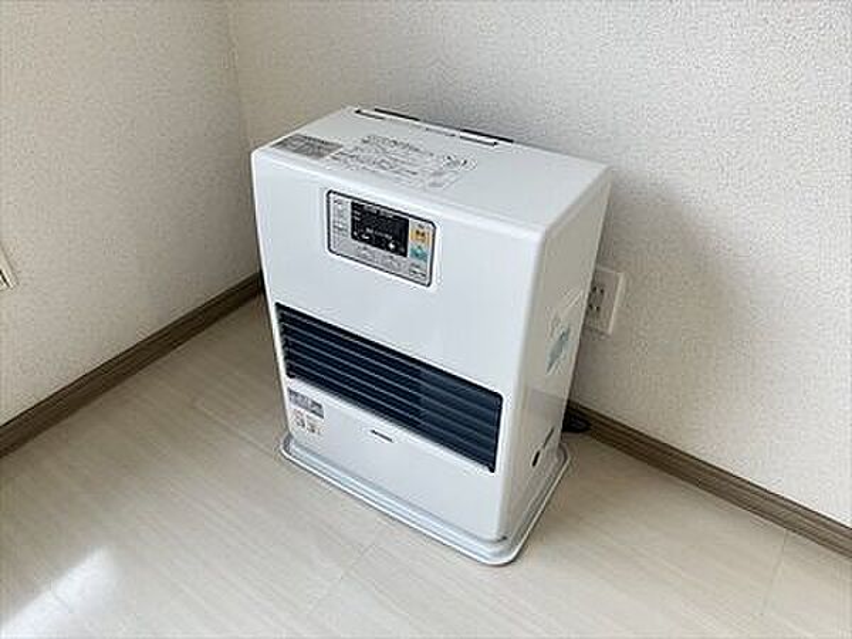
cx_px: 426
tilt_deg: -39.9
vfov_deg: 53.1
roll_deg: -1.0
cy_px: 320
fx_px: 640
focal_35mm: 26
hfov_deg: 67.3
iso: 80
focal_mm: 5.1
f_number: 1.6
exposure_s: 1/100
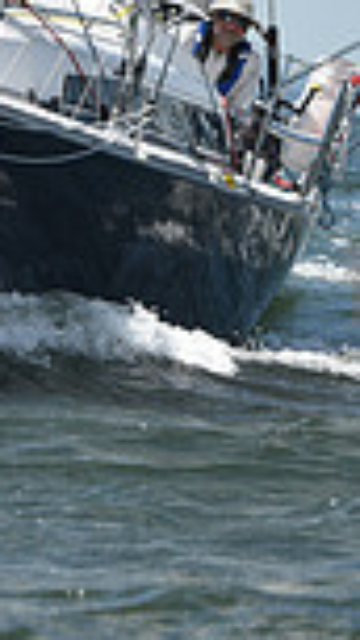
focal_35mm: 517
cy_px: 61
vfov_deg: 4.2
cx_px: 126
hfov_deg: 2.3
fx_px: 8778
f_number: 7.1
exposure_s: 1/1250
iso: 250
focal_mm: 130
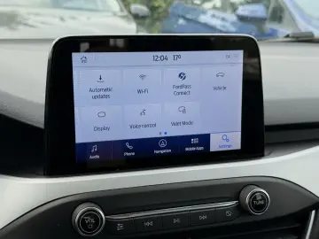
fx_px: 442
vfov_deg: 30.3
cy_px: 120
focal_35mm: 48
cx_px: 160
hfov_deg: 39.7
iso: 80
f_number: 1.78
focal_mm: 6.76
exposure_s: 1/885
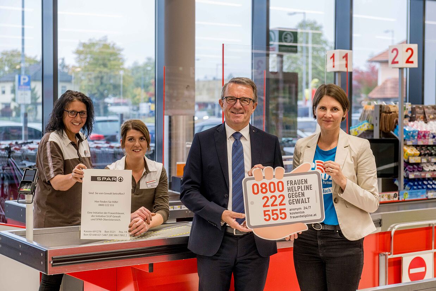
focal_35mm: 70
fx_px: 848
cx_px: 218
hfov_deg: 28.8
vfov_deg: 19.5
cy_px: 146
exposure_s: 1/60
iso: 400
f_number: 4
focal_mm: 70
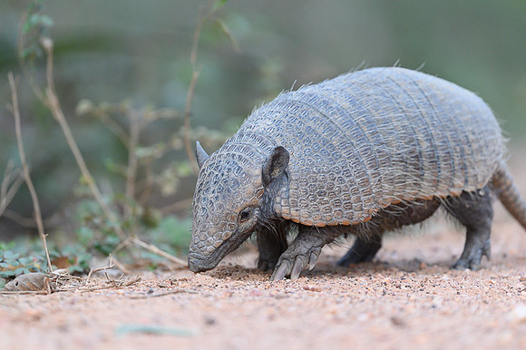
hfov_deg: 4.1
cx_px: 263
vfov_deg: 2.7
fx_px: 7301
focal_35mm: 500
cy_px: 175
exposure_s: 1/640
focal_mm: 500
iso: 2500
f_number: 4
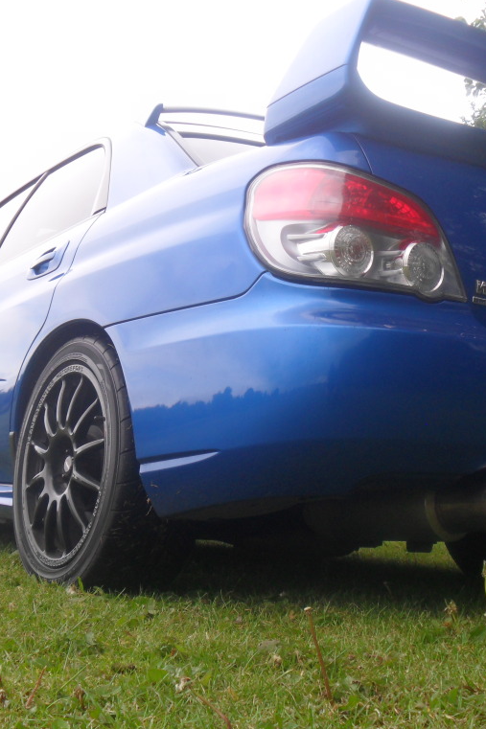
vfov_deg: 40.4
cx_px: 238
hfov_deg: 27.5
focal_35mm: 49
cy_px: 364
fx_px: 993
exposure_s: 1/350
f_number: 3
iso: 80
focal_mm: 6.3
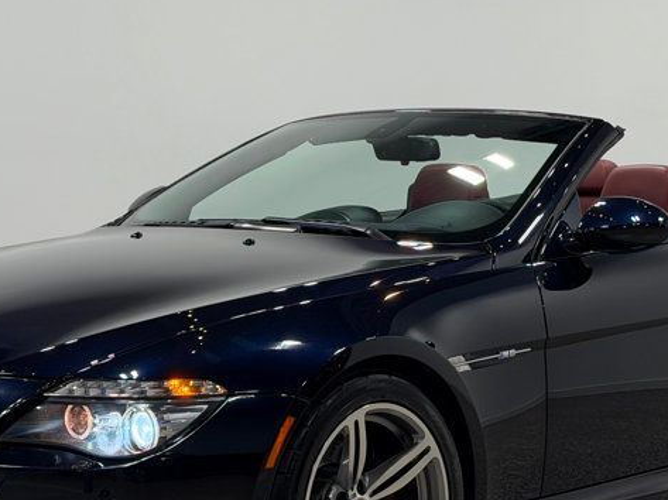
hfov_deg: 18.9
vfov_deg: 14.2
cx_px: 342
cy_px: 263
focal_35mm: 104
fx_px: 2005
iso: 64
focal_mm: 6.76
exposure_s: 1/268
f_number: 1.78
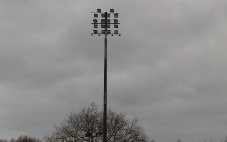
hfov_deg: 15.7
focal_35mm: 132
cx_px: 175
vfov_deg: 9.9
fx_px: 816
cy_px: 26
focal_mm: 11.5
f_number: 4.5
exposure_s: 1/125
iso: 50
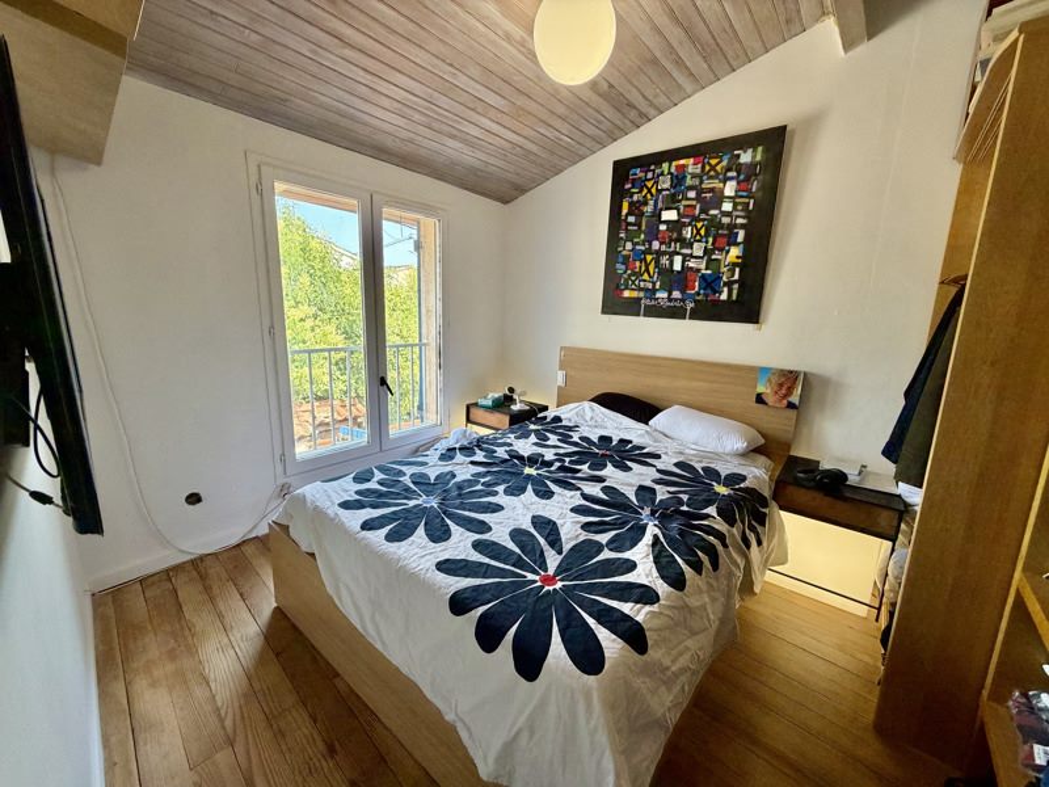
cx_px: 524
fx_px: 424
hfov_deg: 102.1
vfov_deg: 85.7
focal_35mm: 14
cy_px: 394
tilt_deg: -10.6
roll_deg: -1.2
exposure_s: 1/111
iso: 320
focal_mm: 2.22
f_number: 2.2
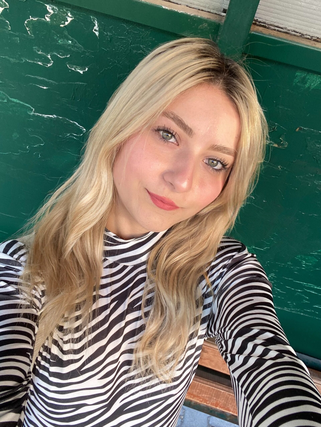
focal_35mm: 30
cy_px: 214
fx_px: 371
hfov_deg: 46.8
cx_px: 160
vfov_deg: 60.0
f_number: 2.2
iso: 50
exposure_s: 1/122
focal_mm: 2.71
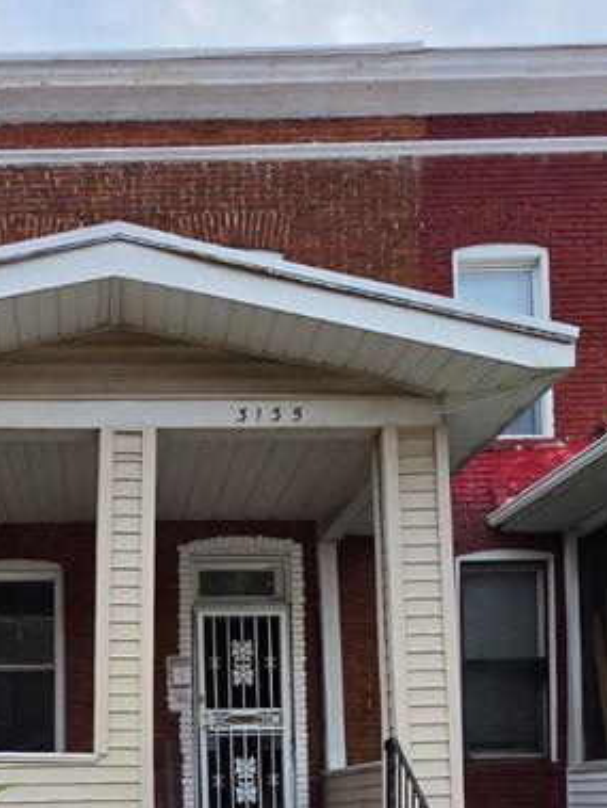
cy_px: 802
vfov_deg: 43.3
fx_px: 864
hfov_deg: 37.1
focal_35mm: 37
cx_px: 102
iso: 32
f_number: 1.9
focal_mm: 2.2
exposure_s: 1/2000
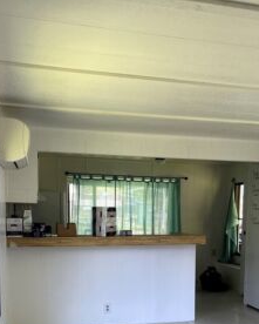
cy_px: 255
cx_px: 184
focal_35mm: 49
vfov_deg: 36.8
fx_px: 469
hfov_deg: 30.5
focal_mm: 5.1
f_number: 1.6
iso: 64
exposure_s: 1/121
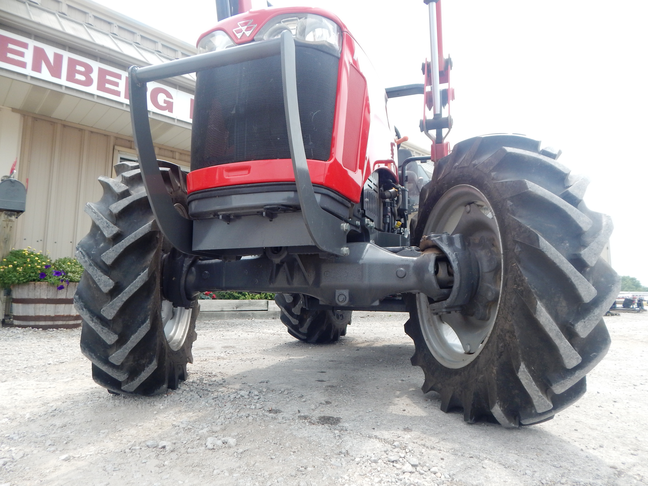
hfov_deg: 76.4
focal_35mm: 22
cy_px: 243
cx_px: 324
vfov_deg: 61.1
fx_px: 412
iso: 125
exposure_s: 1/640
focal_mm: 4
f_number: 3
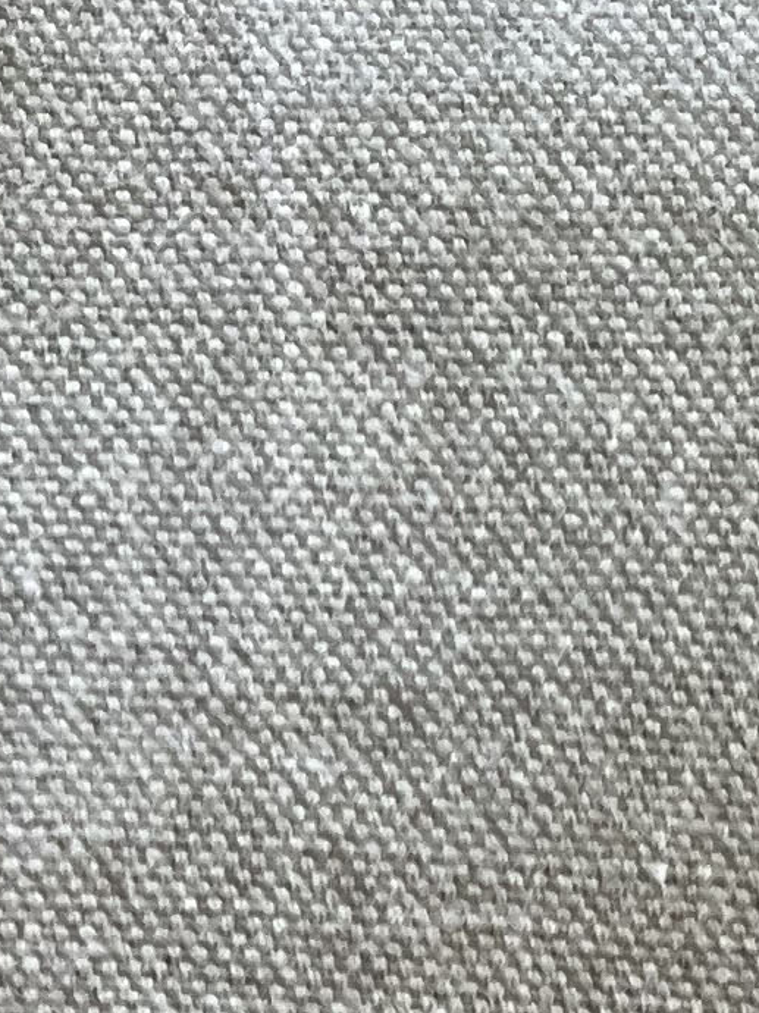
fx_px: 4446
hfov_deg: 9.8
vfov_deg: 11.8
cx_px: 484
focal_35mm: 152
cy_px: 1934
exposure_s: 1/120
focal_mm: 5.1
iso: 125
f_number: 1.6
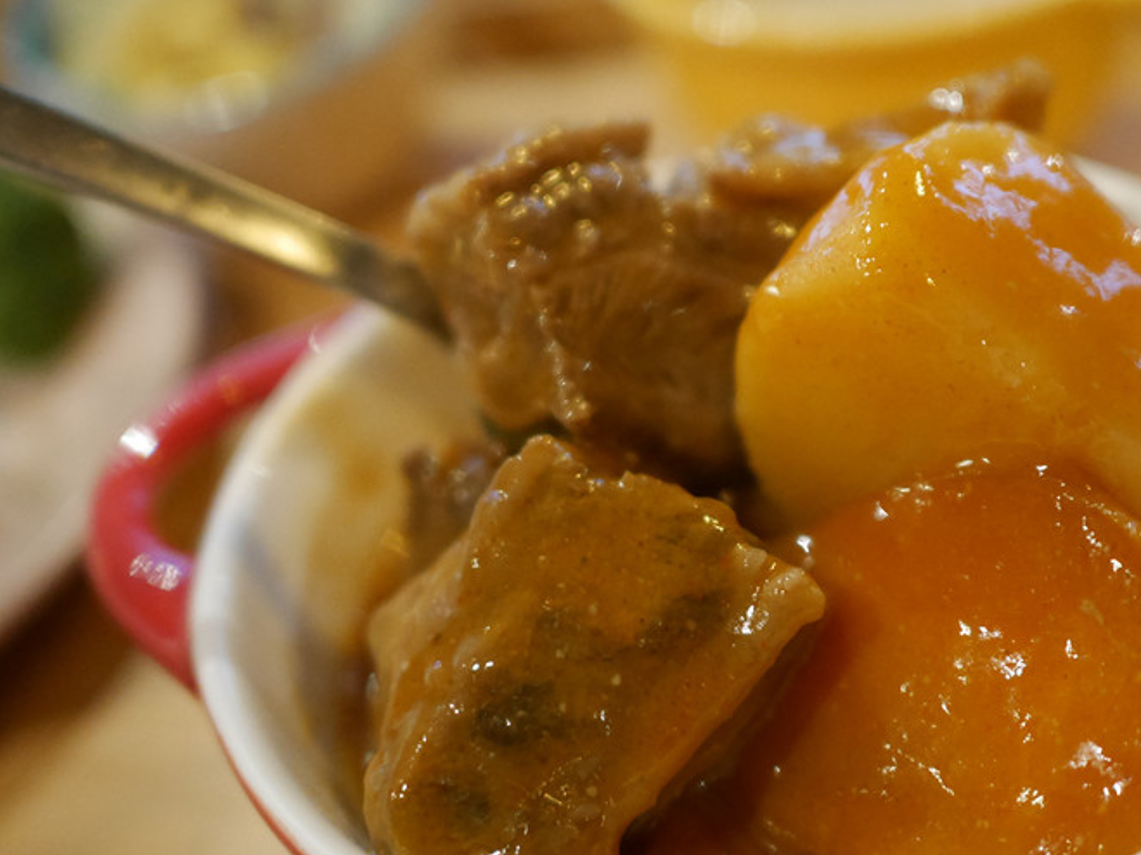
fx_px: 1351
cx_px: 736
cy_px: 499
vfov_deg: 35.0
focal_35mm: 41
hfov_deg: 45.3
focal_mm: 15
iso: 2500
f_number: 1.7
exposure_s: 1/60
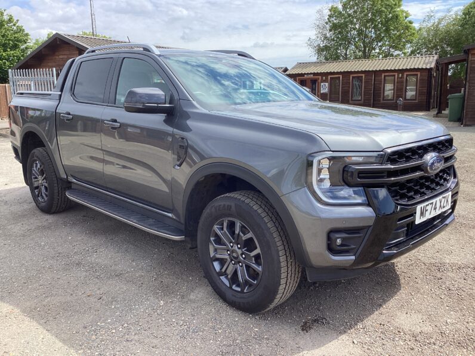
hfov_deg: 58.4
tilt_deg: -12.3
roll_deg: -0.3
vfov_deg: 45.4
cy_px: 178
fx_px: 425
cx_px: 238
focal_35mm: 31
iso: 25
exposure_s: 1/702
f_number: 2.4
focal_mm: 3.3
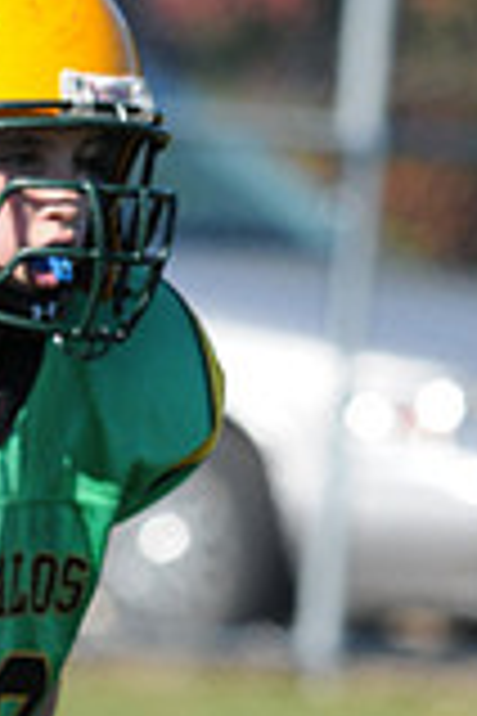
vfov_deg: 1.3
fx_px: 32612
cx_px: -106
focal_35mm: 1641
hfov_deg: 0.8
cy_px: 1157
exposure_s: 1/500
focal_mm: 300
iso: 200
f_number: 7.1
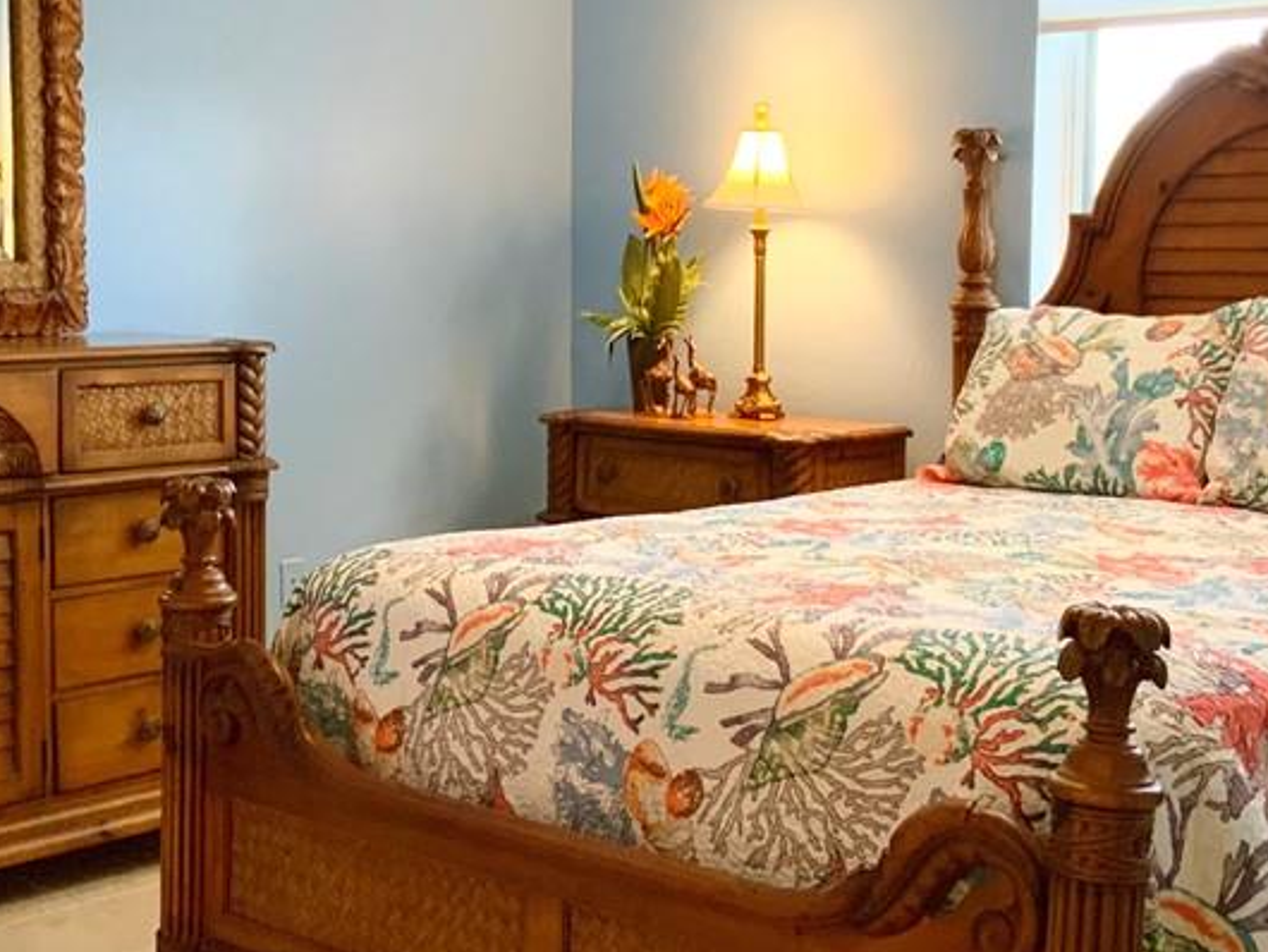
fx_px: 2052
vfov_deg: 26.1
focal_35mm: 56
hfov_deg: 34.3
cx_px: 639
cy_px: 399
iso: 200
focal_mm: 3
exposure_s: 1/60
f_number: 1.8
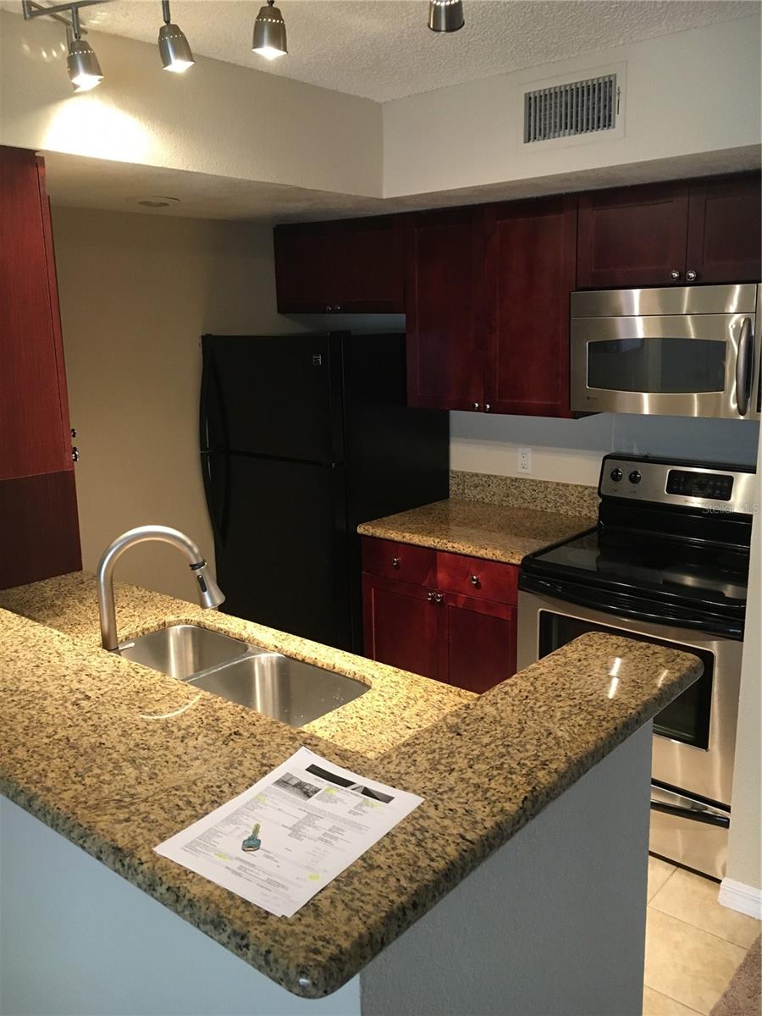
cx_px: 381
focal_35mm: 29
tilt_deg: -12.8
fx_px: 851
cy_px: 508
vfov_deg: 61.7
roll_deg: +0.5
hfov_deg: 48.2
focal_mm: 4.15
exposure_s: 1/30
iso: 125
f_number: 2.2
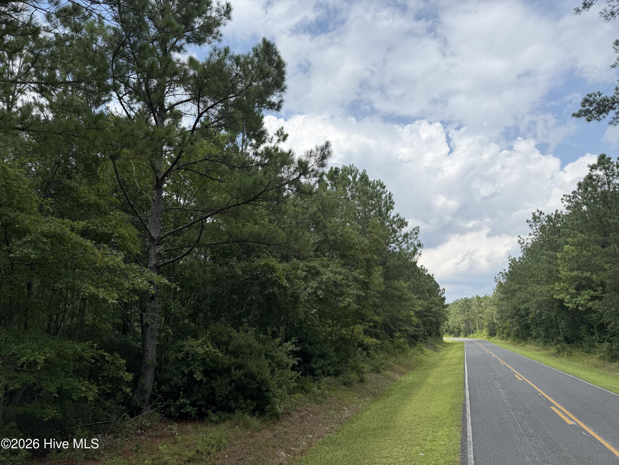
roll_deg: +2.9
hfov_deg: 71.6
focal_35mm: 24
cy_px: 232
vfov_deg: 56.8
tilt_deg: +12.1
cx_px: 310
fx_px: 429
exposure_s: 1/5714
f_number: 1.78
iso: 80
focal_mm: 6.76
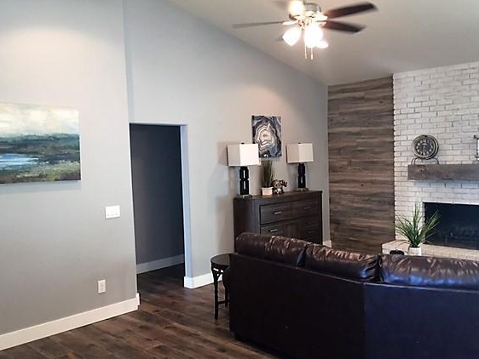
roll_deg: +2.1
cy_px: 180
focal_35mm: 33
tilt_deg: -2.7
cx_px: 237
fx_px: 457
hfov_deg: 55.3
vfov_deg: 43.0
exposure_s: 1/30
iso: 125
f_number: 2.2
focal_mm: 4.15
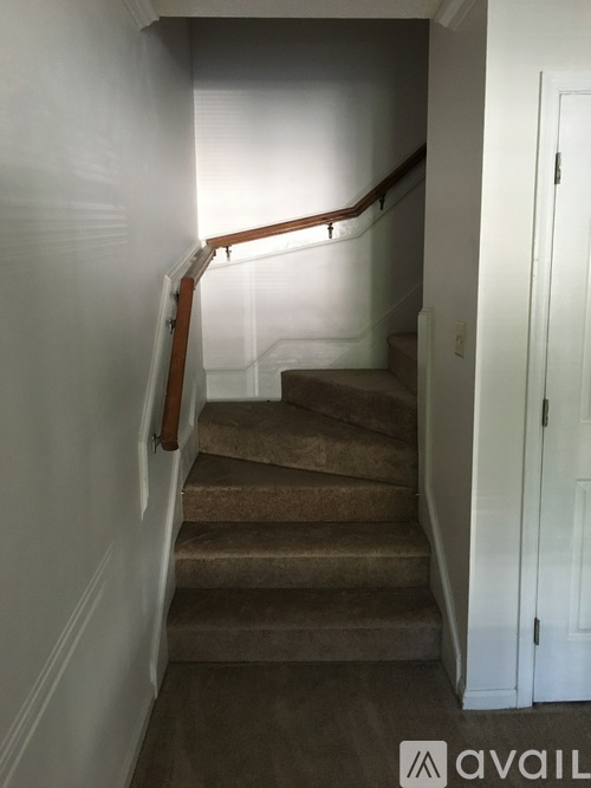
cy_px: 394
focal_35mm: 29
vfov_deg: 61.7
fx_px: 660
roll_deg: +0.7
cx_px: 296
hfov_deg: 48.2
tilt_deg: -7.6
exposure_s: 1/30
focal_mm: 4.15
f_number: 2.2
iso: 200
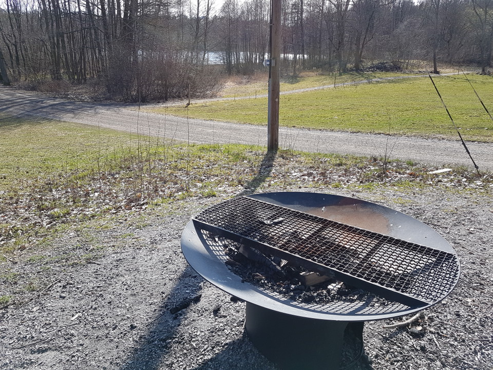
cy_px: 185
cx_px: 246
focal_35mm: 26
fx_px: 370
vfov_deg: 53.1
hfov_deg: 67.3
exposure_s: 1/1014
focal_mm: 4.2
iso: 40
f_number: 1.7
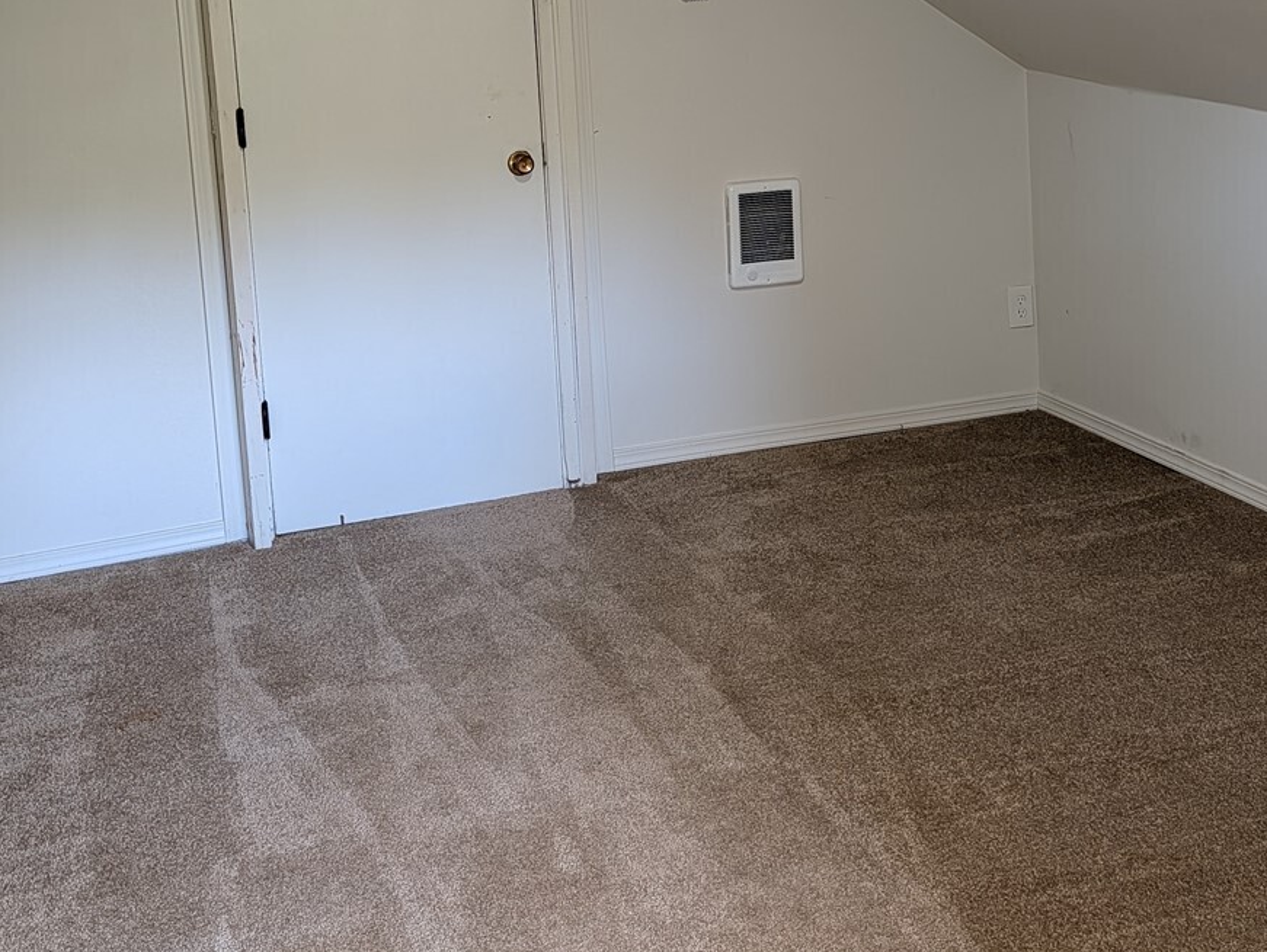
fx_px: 1612
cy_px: 169
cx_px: 671
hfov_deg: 42.9
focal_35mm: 44
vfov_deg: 31.9
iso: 151
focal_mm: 6.9
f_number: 1.68
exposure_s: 1/60
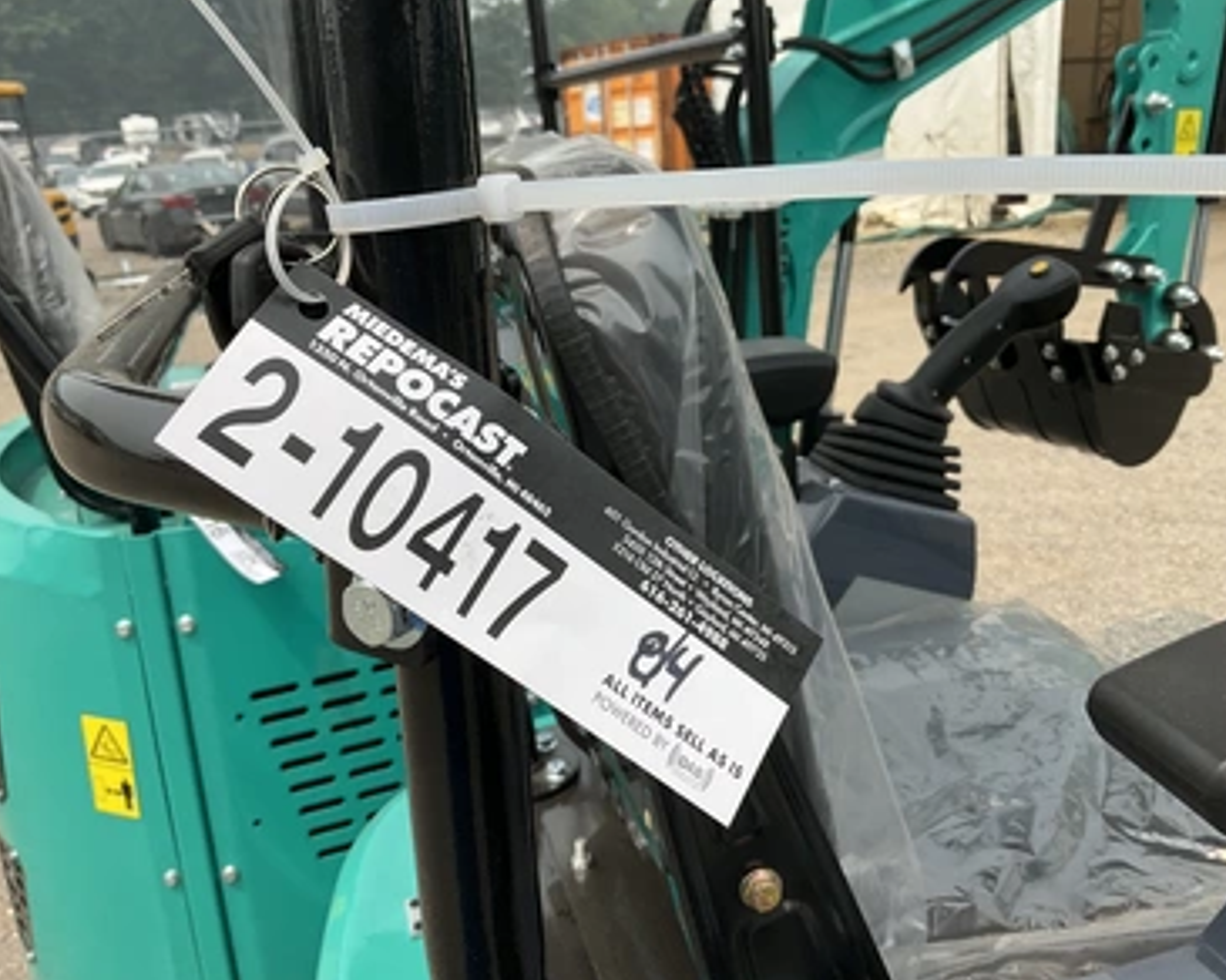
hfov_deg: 57.1
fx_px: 1125
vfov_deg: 47.1
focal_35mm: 31
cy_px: 483
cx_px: 578
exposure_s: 1/1490
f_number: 1.8
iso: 25
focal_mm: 3
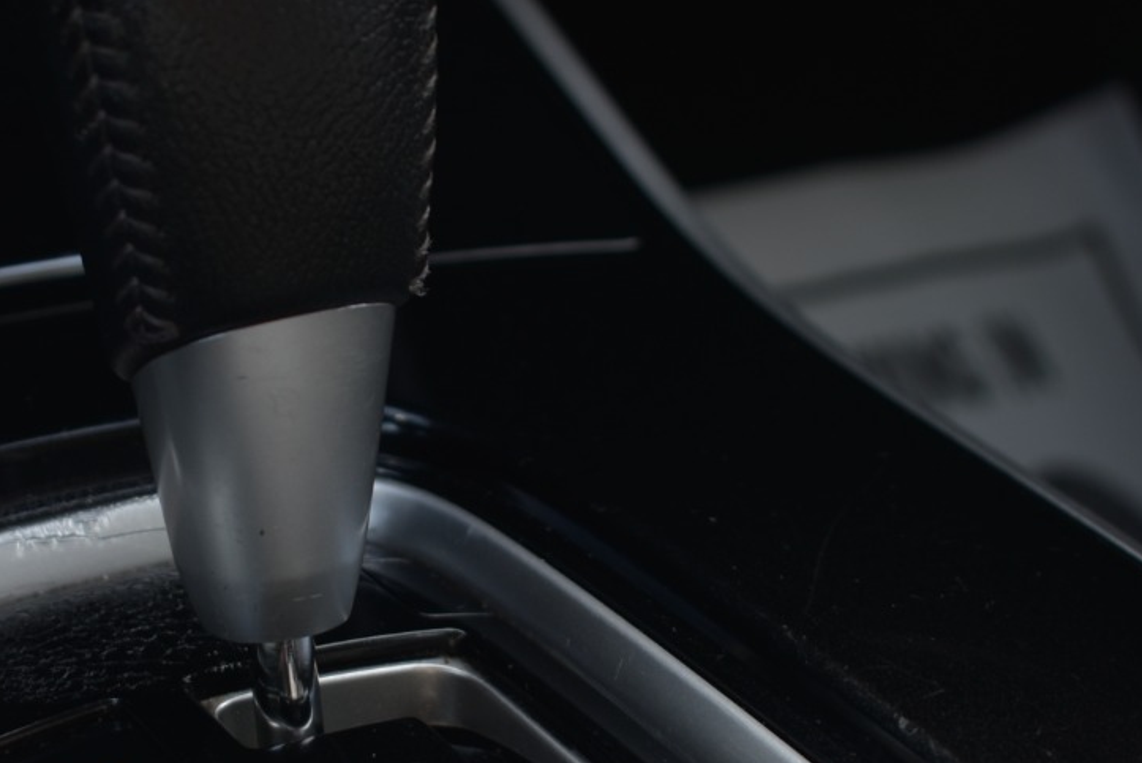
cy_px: 494
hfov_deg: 21.6
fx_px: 2984
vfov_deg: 14.6
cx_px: 366
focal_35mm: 94
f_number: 4.2
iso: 100
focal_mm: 28
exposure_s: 1/100
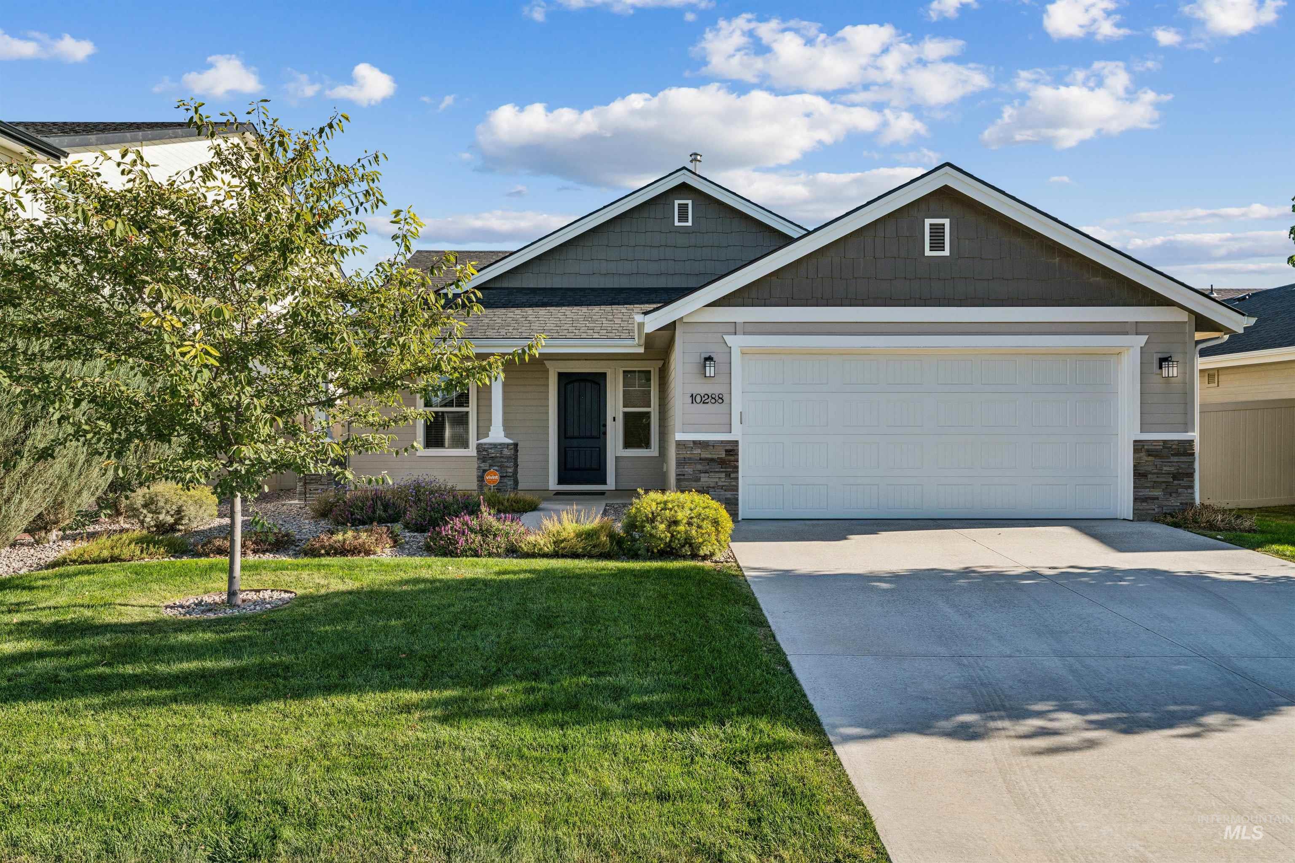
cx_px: 648
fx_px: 791
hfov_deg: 78.6
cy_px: 432
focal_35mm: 22
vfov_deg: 57.2
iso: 400
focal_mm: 22
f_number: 13
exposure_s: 1/160
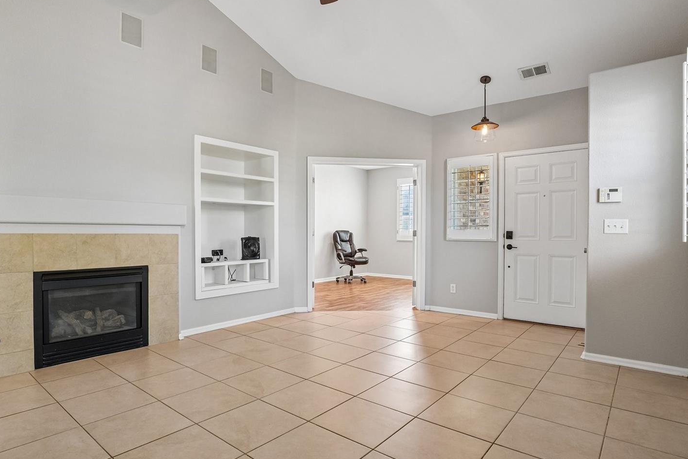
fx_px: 355
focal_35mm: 19
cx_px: 330
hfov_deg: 88.2
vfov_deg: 65.8
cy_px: 236
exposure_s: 1/15
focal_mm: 11
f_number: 8
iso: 500
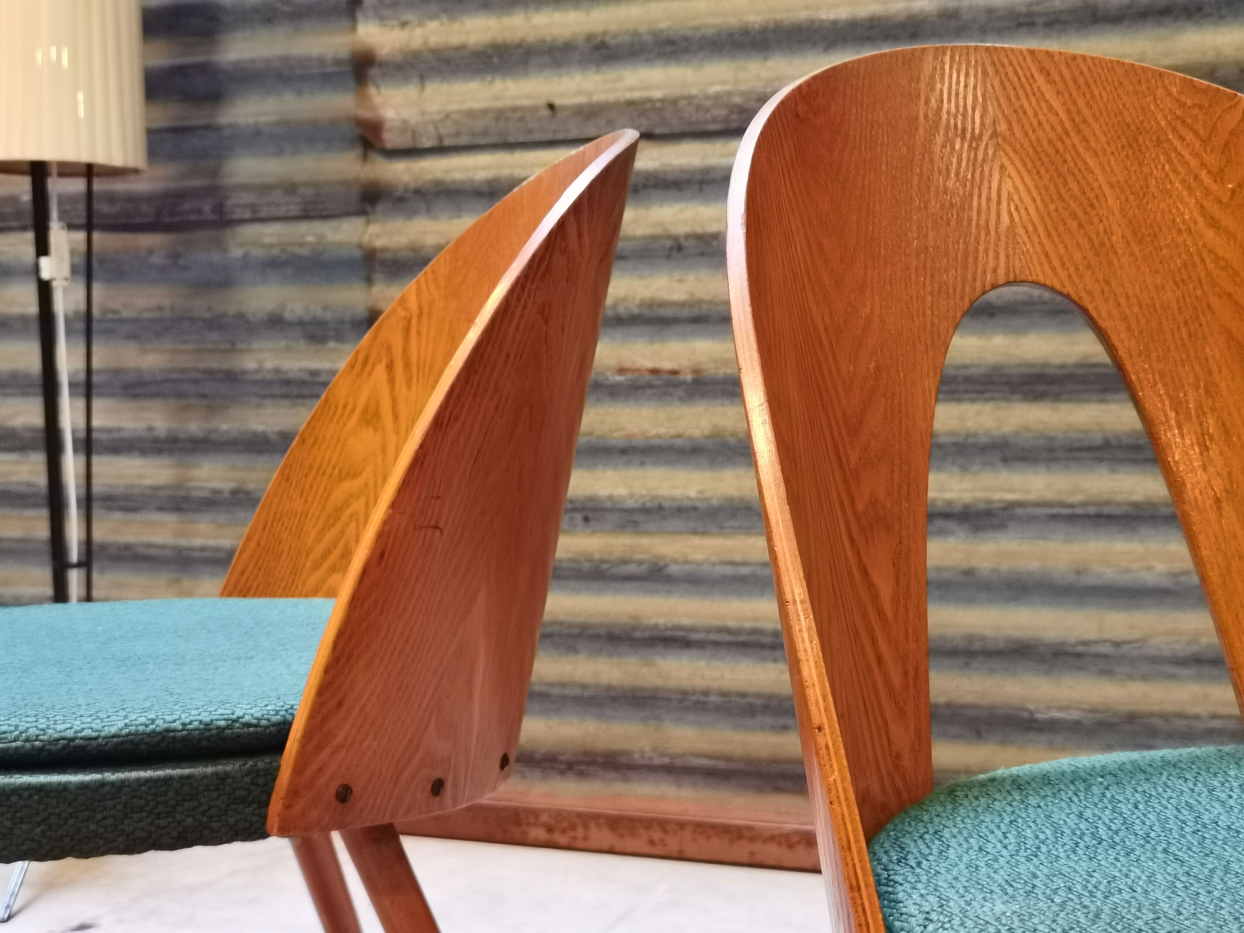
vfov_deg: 29.1
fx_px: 1797
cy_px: 466
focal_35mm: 50
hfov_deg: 38.2
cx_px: 622
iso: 640
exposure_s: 1/33.3
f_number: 1.9
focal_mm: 6.71
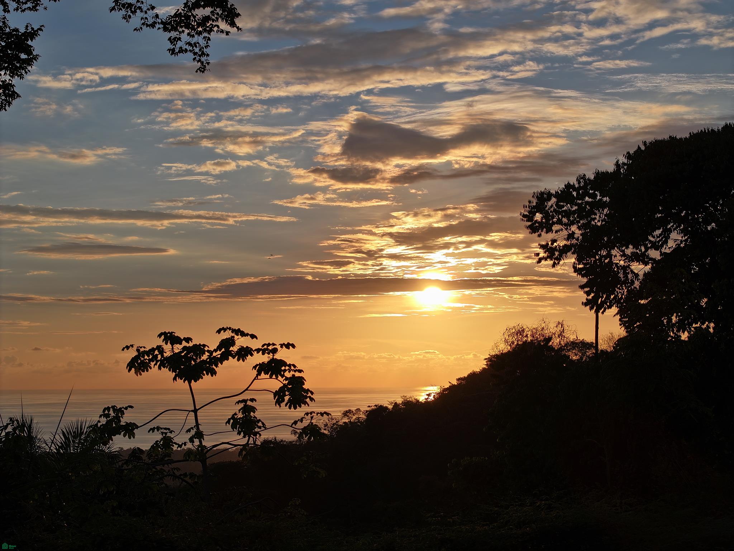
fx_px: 1484
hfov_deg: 27.8
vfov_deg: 21.0
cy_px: 276
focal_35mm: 70
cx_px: 367
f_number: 2.8
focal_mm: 19.35
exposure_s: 1/4000
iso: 120
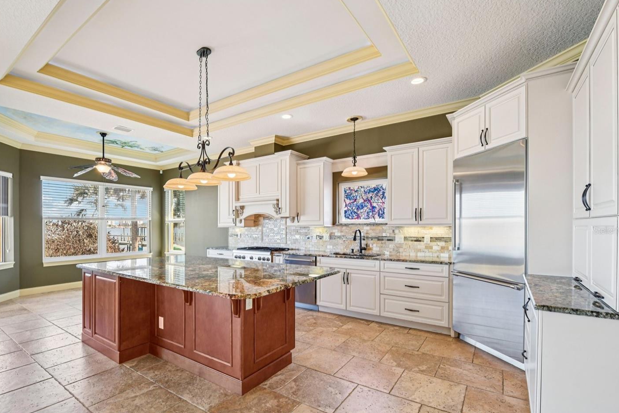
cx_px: 282
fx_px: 292
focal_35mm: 17
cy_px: 230
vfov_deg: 70.2
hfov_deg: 93.0
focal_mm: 15
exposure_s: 1/30
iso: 400
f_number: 8
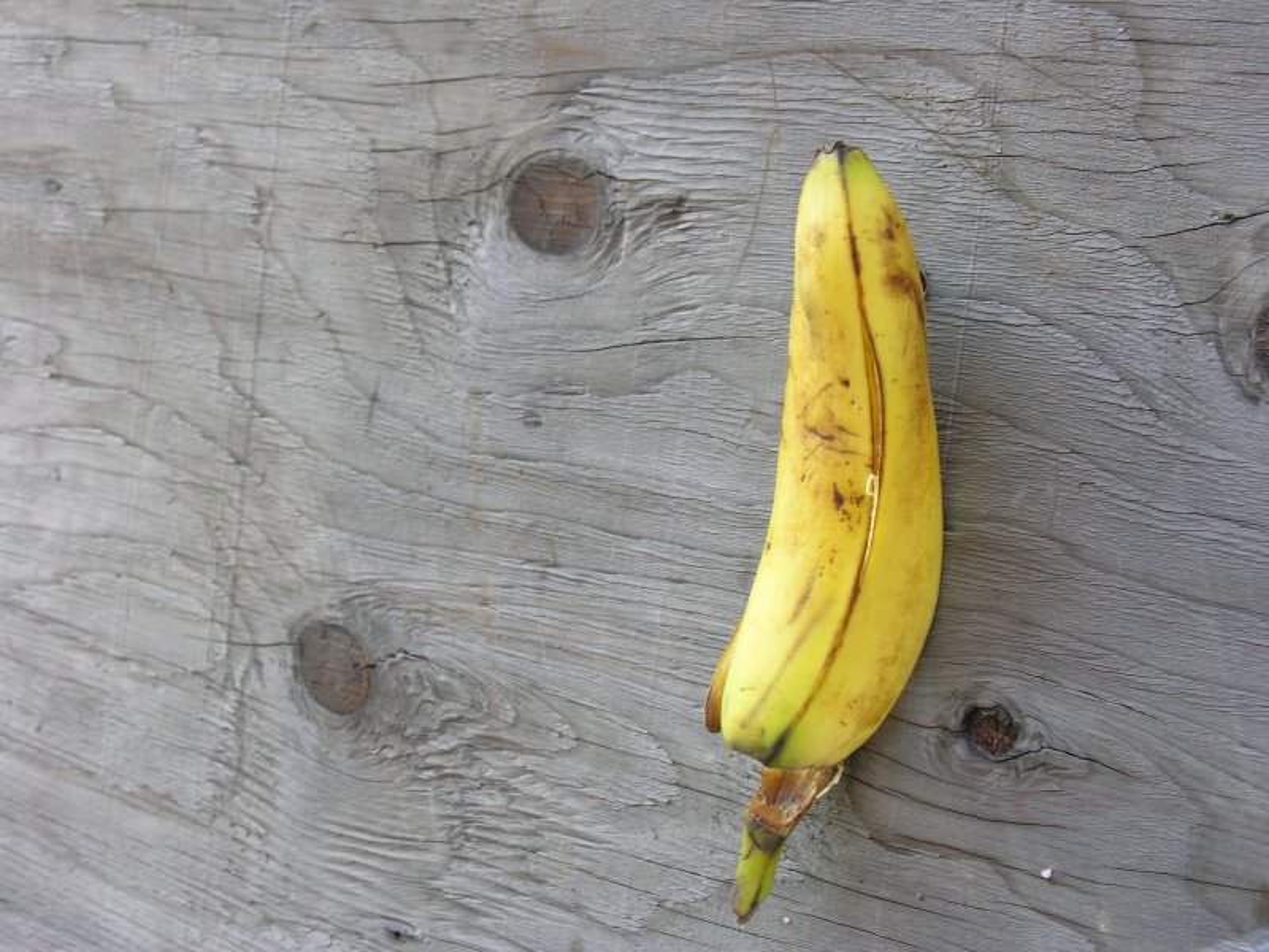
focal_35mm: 59
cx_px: 634
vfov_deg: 24.8
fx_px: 2163
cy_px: 476
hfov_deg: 32.7
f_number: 4.5
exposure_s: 1/12.7
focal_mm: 15
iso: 50
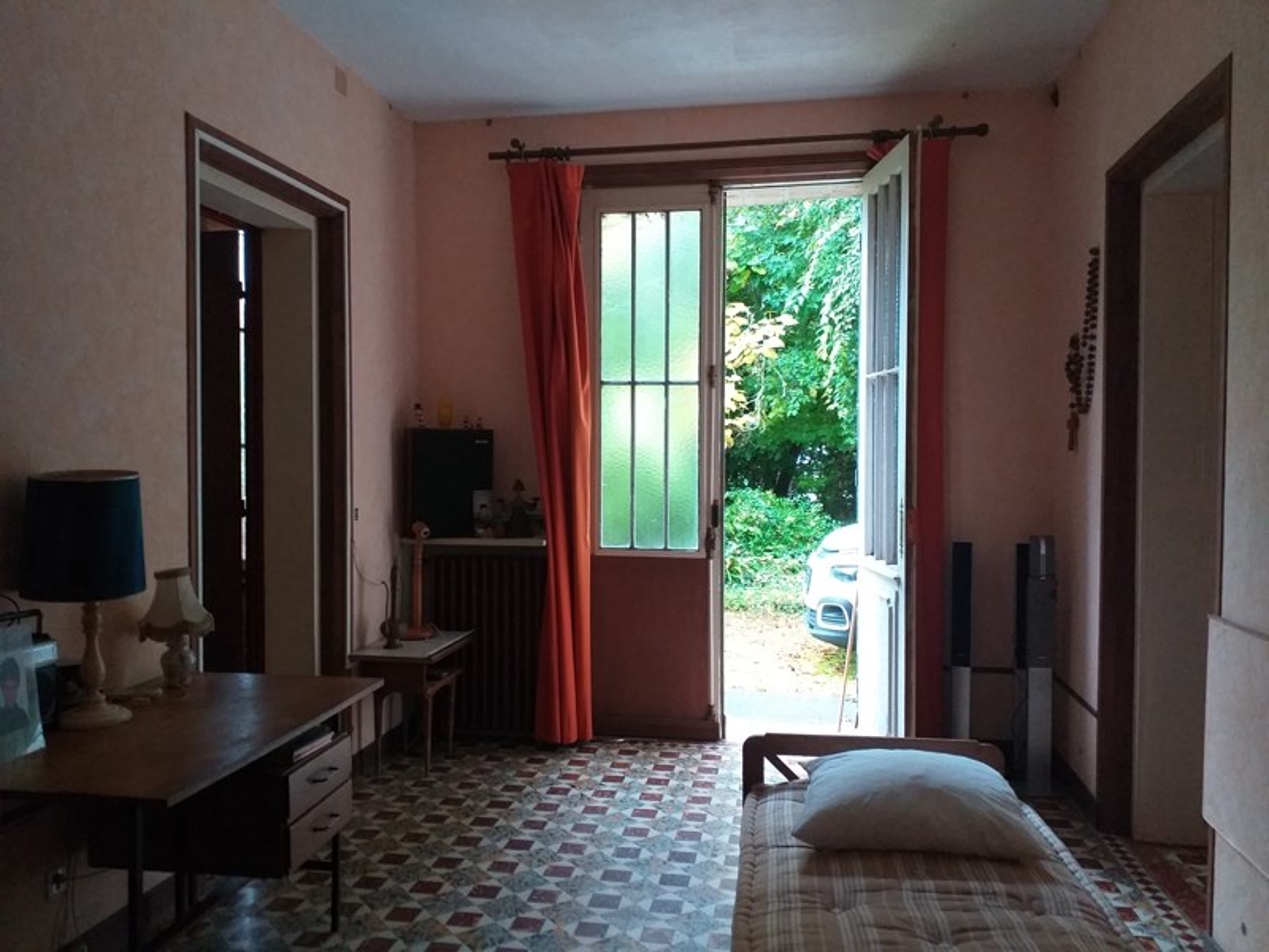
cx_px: 634
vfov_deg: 53.1
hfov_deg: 67.3
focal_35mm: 26
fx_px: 953
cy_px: 476
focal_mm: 3.6
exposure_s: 1/25
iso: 200
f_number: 1.9
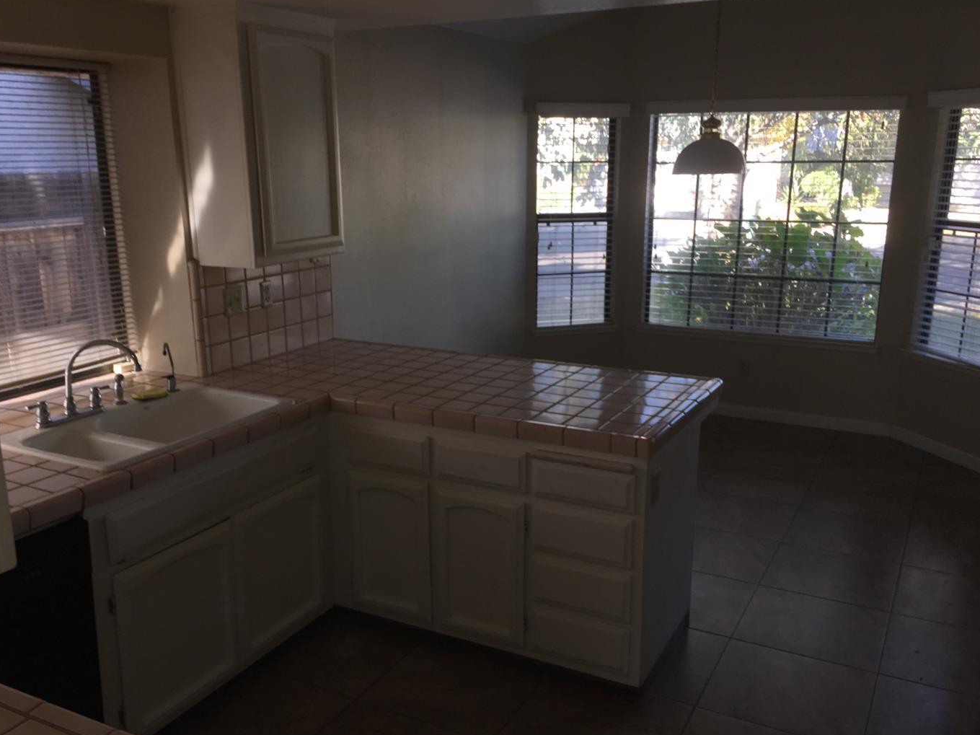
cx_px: 452
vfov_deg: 44.1
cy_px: 401
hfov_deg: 56.8
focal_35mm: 32
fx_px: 906
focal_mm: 4.15
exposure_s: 1/78
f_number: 2.2
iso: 25
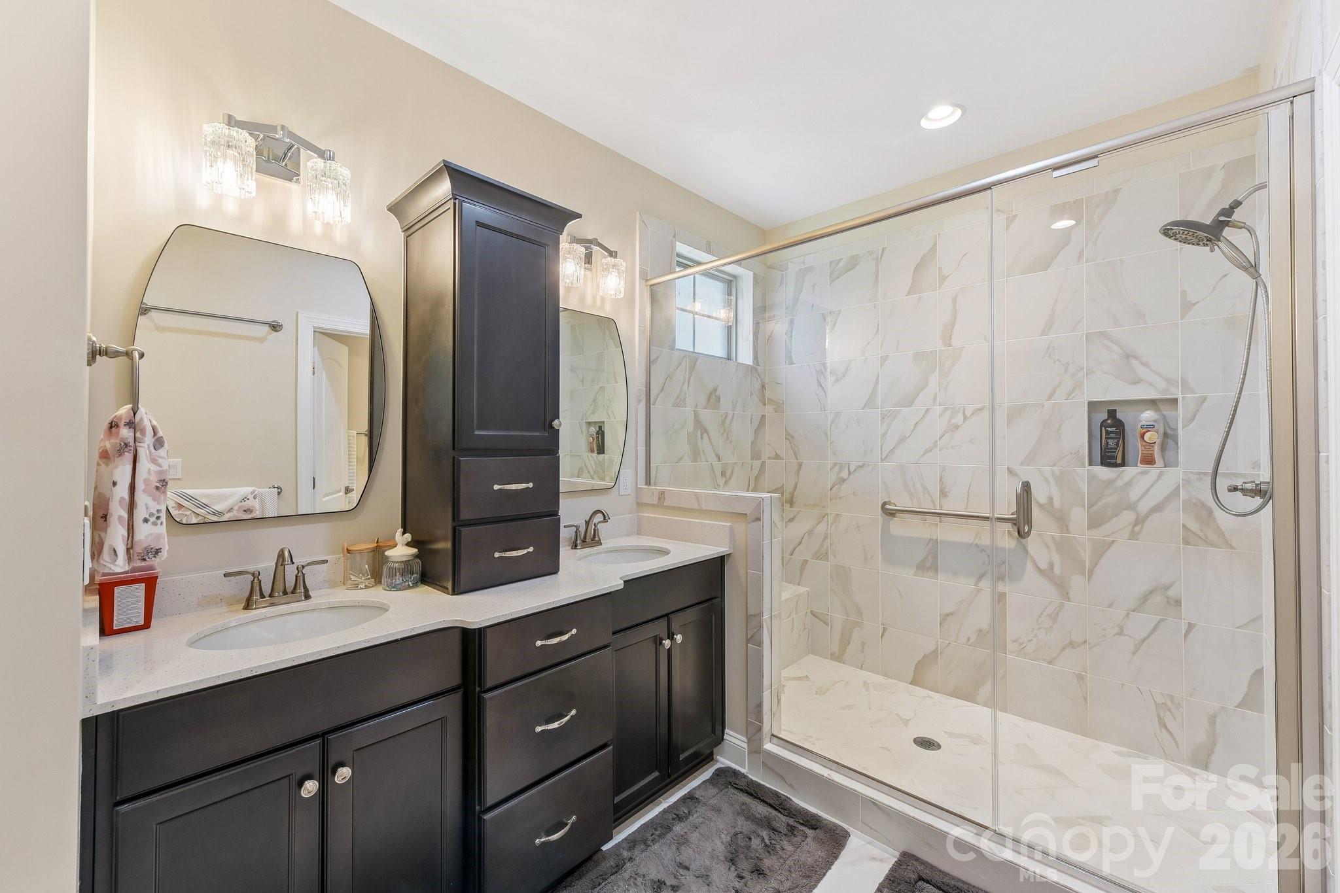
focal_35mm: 14
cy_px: 446
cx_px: 670
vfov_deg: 81.2
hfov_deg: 104.3
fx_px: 521
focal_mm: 14
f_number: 11
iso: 200
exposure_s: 1/8
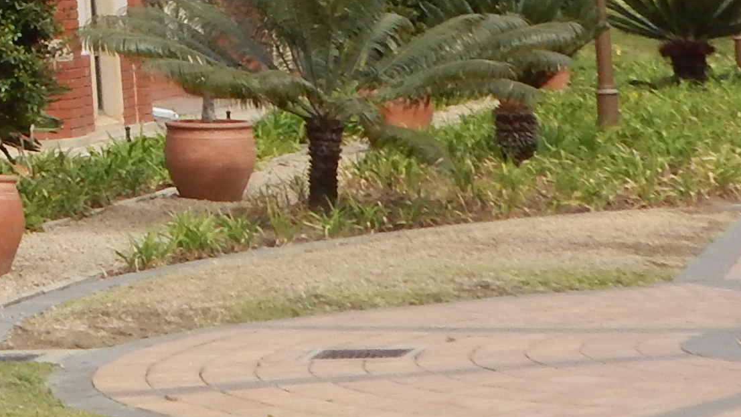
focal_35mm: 195
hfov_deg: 10.2
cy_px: -421
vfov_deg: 6.1
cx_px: -776
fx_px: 3832
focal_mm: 7.7
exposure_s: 1/500
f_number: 3.6
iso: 125
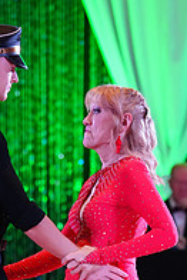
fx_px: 2668
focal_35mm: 343
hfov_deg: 4.0
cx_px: 82
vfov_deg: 6.0
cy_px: 347
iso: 5000
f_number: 2.8
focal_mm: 116
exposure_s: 1/320
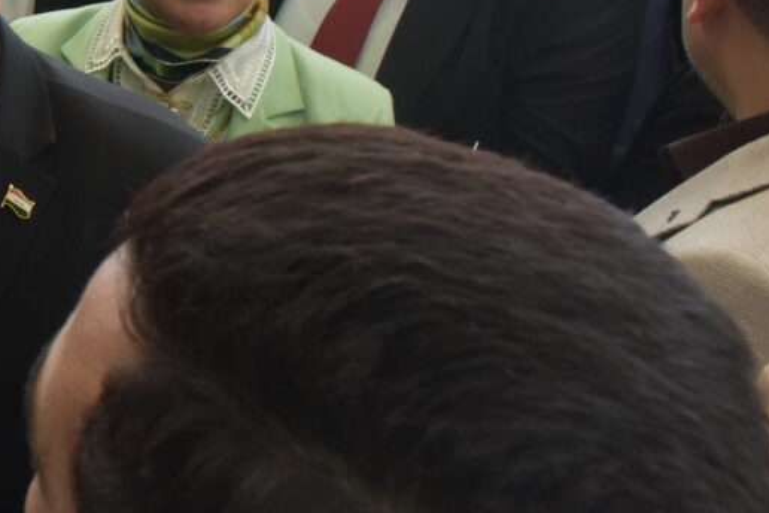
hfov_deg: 27.0
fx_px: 1431
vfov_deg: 20.2
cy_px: 135
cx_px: -130
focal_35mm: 67
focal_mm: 18
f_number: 8
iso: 720
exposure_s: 1/500
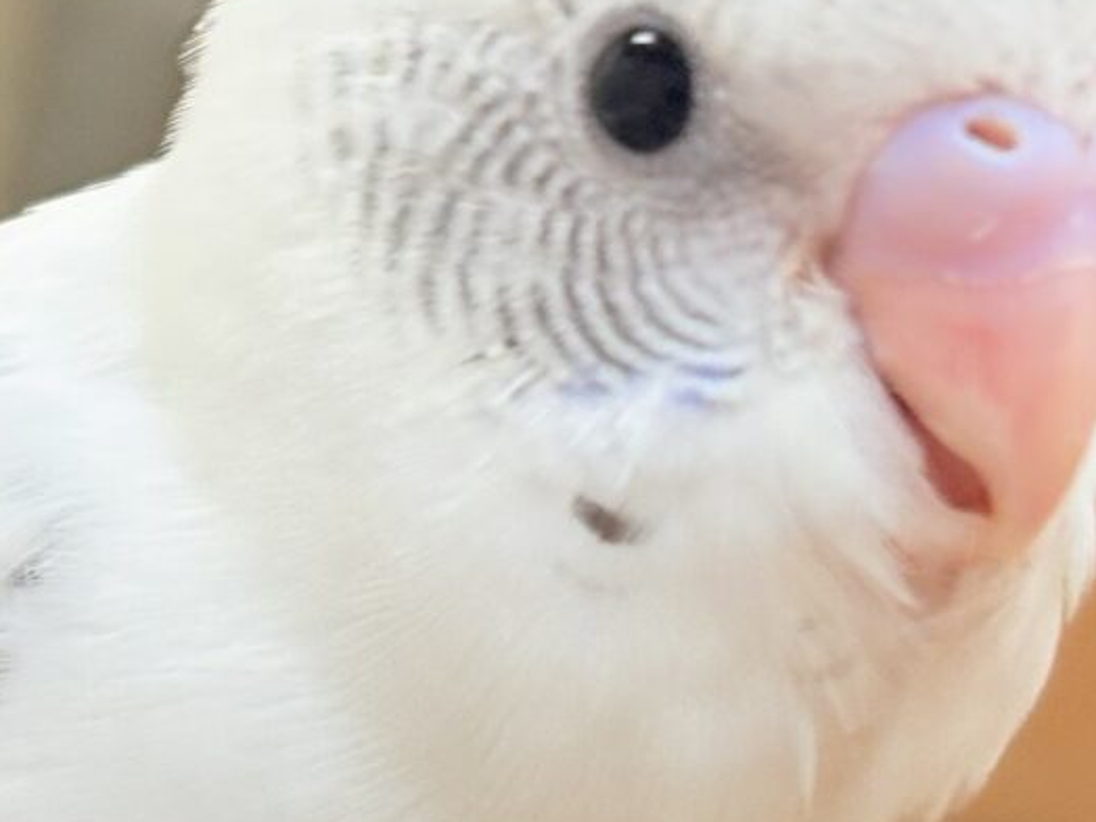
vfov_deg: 12.4
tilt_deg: -14.6
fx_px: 3768
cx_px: 211
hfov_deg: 16.4
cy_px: 517
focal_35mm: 119
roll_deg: -1.9
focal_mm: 5.96
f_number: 1.6
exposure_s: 1/95
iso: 50
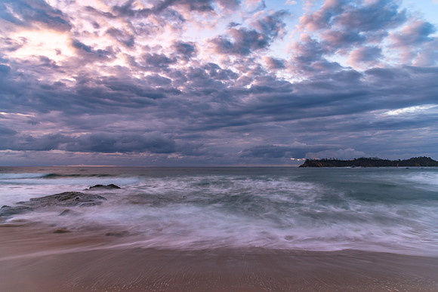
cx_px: 219
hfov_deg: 73.4
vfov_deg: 52.9
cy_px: 146
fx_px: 294
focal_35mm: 24
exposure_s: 2.5
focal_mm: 24
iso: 250
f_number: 6.3
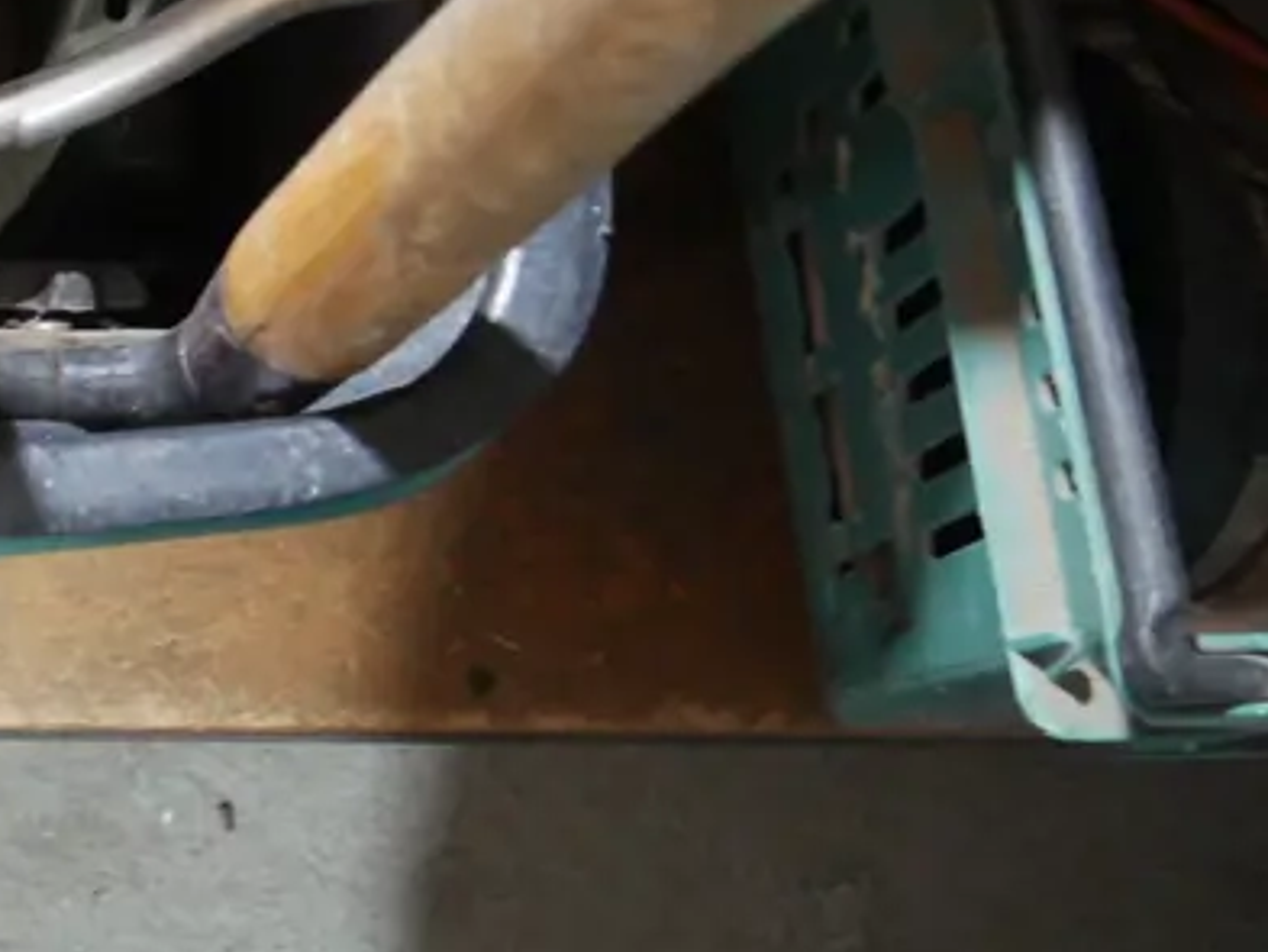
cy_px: -181
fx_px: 2675
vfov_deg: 19.1
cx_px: -332
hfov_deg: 23.8
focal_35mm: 73
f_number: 3.5
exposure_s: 1/60
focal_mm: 14
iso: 1250
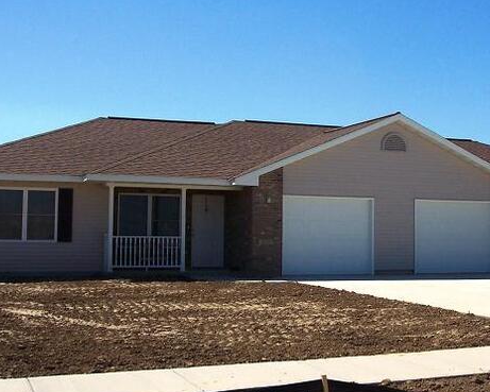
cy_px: 163
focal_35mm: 58
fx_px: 841
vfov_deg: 26.2
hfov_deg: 32.3
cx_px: 310
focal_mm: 8
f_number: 4.8
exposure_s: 1/1000
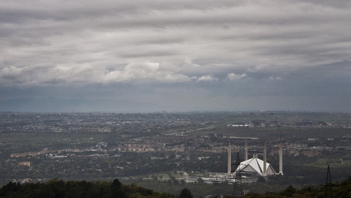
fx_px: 1005
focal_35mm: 108
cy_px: 101
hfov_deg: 19.8
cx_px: 123
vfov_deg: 11.2
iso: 250
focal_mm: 50
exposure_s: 1/640
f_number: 5.6
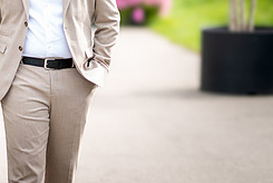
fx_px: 1526
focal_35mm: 201
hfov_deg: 10.1
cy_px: 41
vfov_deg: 6.8
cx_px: -9
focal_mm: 85
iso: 100
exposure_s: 1/2500
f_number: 1.4
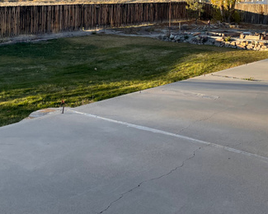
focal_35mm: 50
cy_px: 35
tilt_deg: -2.4
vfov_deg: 29.4
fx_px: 397
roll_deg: -3.0
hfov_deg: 37.1
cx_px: 169
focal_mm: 4.2
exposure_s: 1/947
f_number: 1.6
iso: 32
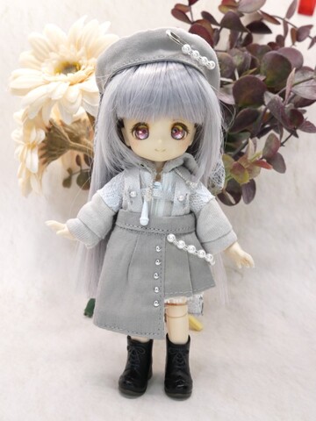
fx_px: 292
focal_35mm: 24
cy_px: 210
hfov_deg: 56.8
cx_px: 158
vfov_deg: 71.6
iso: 200
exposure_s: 1/40
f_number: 5.6
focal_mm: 12
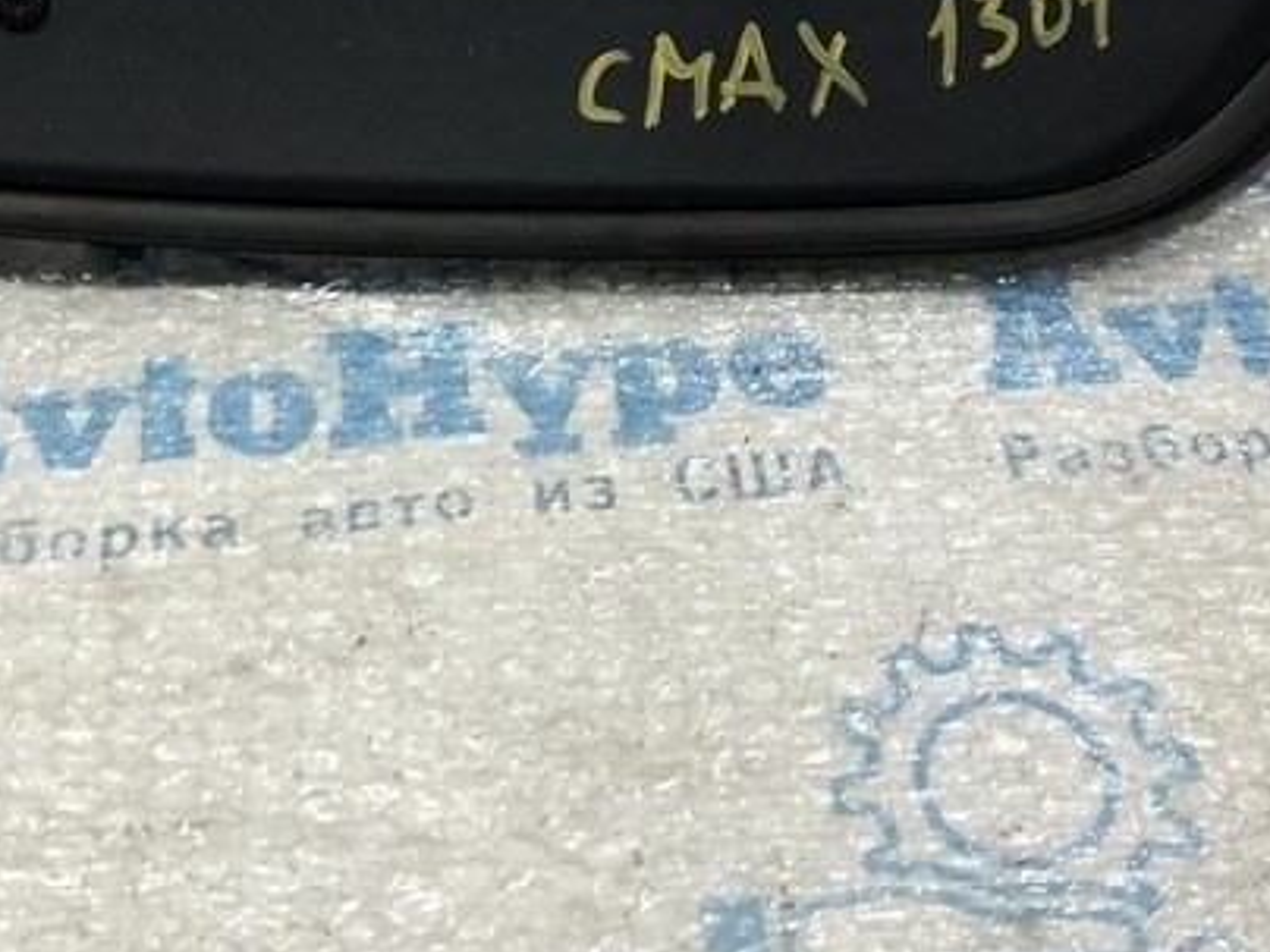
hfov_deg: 27.4
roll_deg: -1.0
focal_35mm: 71
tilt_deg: -39.9
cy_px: 6
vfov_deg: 20.1
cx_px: 695
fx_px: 2605
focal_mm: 4
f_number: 1.8
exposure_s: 1/33
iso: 32
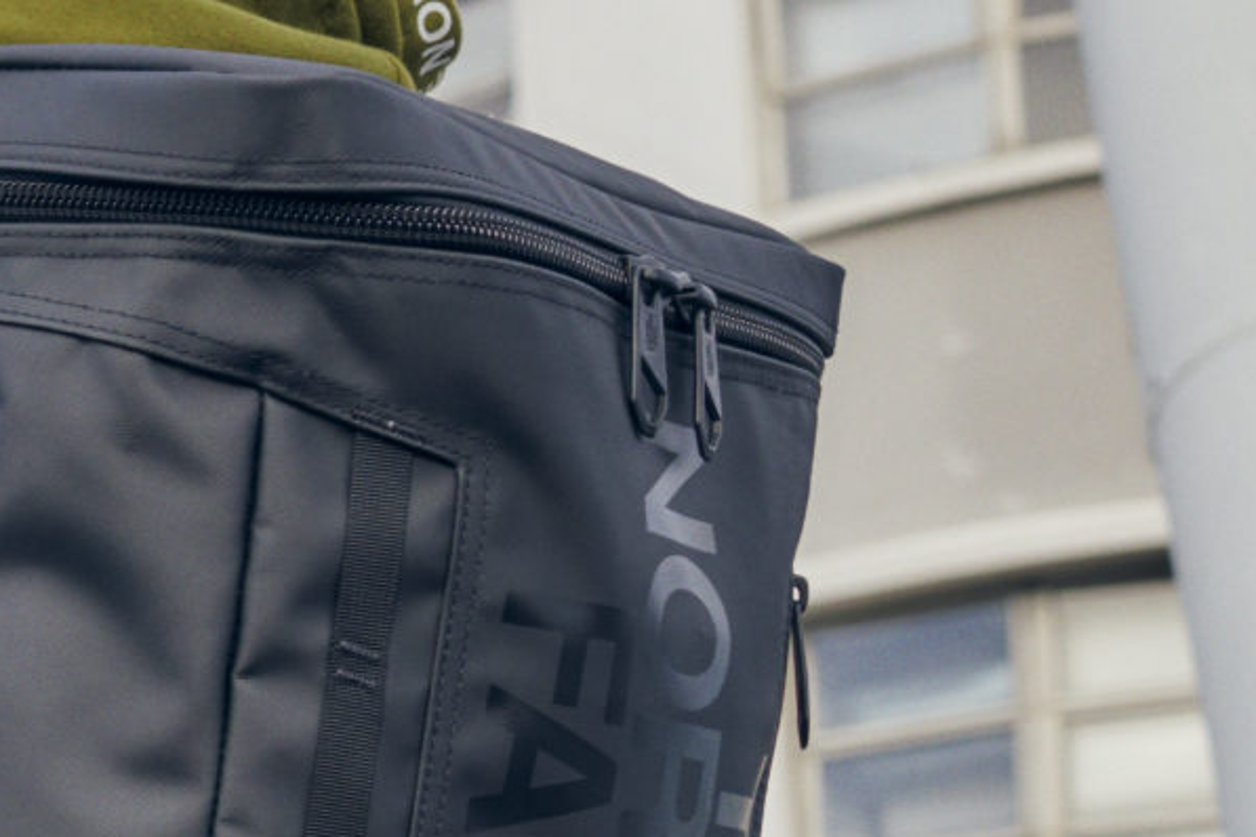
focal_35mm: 150
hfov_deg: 12.3
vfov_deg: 9.1
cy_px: 920
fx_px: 5233
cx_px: -1163
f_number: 5.6
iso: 125
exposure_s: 1/160
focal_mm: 35
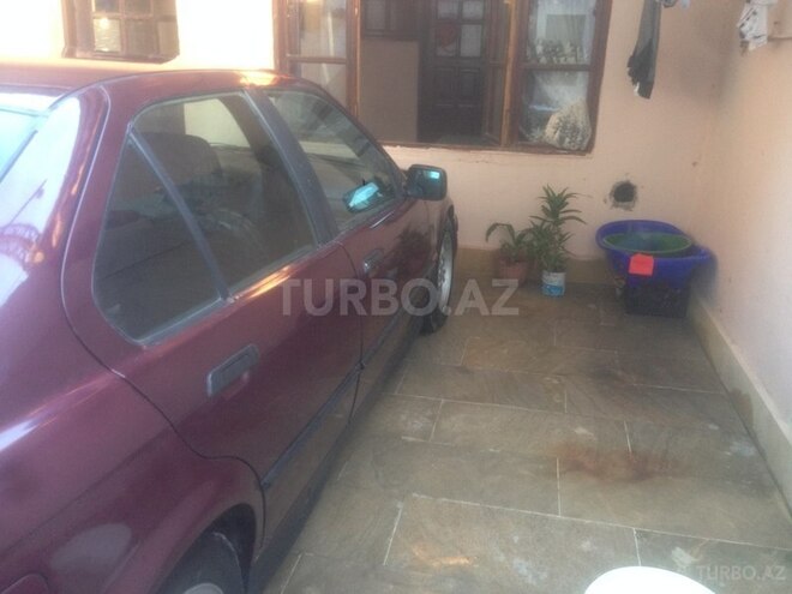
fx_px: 755
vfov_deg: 42.9
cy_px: 297
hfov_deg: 55.4
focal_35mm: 33
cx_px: 396
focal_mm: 4.12
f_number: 2.4
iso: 125
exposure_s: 1/20
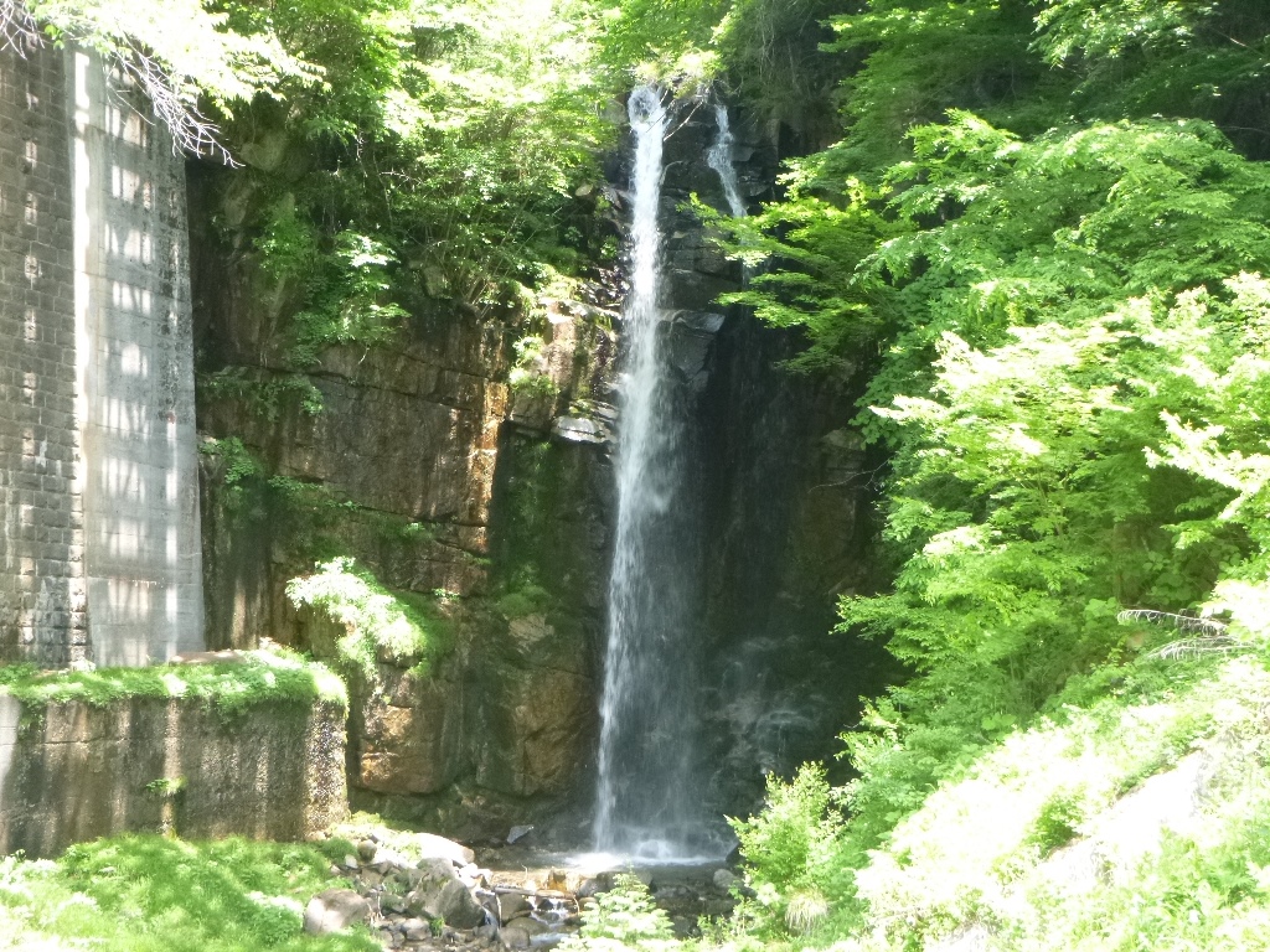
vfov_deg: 30.9
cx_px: 635
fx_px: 1724
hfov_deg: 40.4
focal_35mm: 47
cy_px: 476
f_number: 4.8
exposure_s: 1/60
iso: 400
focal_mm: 8.4
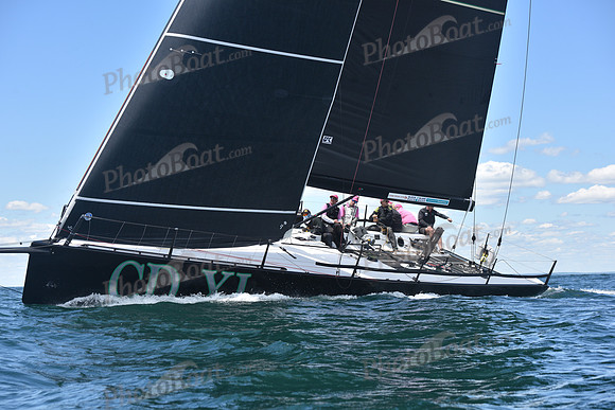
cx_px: 308
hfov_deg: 28.8
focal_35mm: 70
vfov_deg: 19.5
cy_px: 205
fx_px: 1196
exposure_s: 1/800
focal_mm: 70
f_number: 7.1
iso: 250
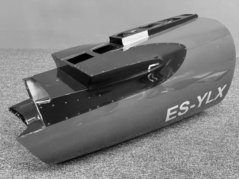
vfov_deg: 53.0
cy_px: 90
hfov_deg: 67.3
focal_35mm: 26
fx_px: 179
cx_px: 120
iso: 250
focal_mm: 5.7
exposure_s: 1/50
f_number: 1.5
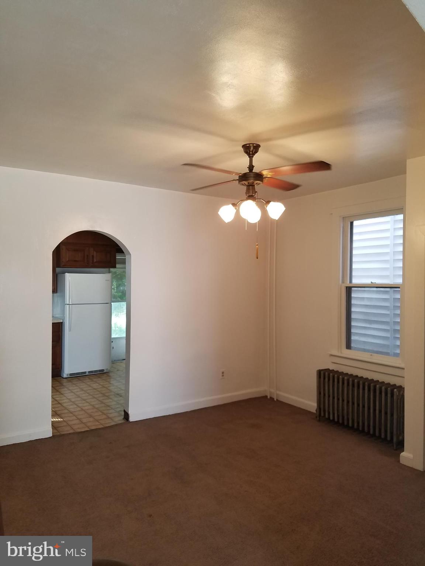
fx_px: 426
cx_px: 212
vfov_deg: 67.3
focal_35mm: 26
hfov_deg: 53.1
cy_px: 283
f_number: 1.7
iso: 200
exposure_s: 1/120
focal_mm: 4.2
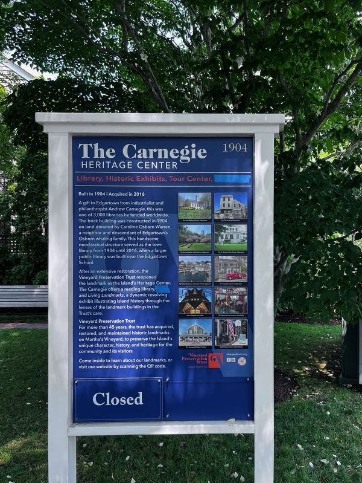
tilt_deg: +1.7
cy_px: 242
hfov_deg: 53.1
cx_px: 181
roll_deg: +2.0
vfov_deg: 67.3
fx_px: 362
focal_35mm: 26
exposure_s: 1/164
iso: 40
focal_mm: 5.1
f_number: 1.6
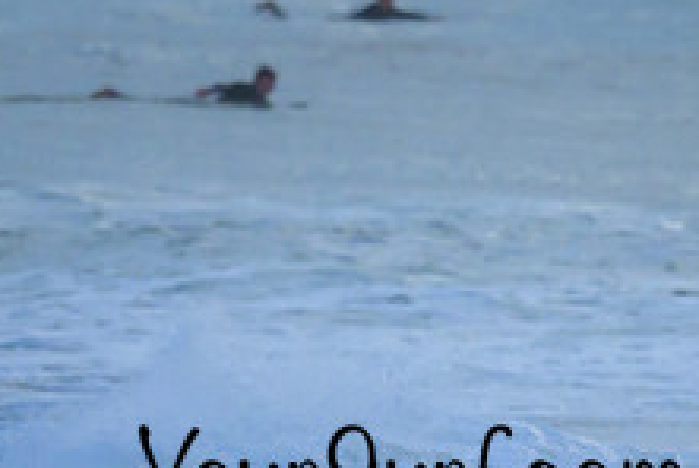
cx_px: 546
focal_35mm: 2879
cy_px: 454
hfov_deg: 0.7
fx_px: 55974
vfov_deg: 0.5
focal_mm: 800
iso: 1100
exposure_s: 1/2500
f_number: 6.3
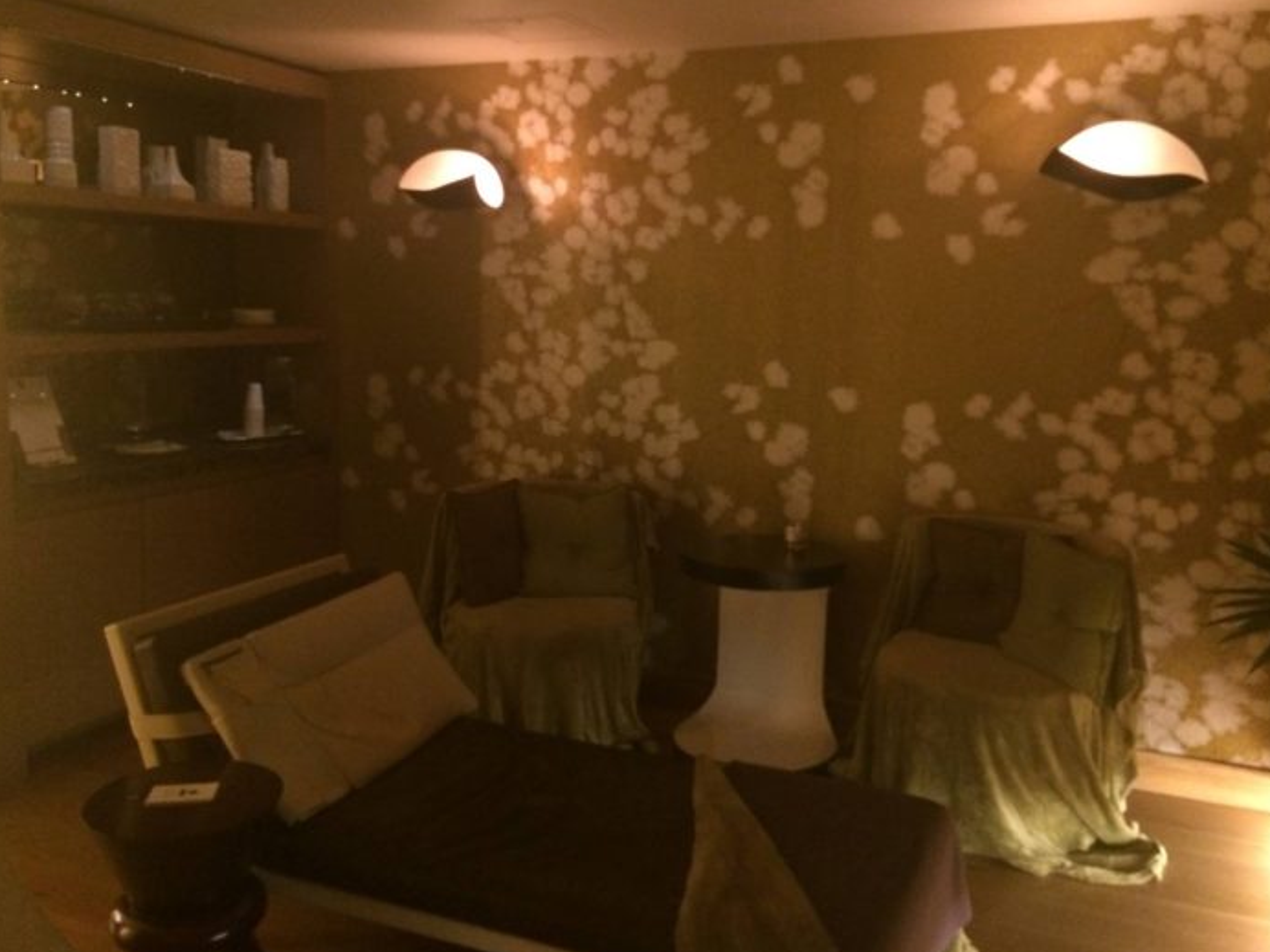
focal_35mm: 31
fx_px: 1137
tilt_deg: -8.7
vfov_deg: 45.4
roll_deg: -1.3
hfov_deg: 58.4
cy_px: 461
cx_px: 641
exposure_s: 1/15
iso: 500
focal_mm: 4.15
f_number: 2.2
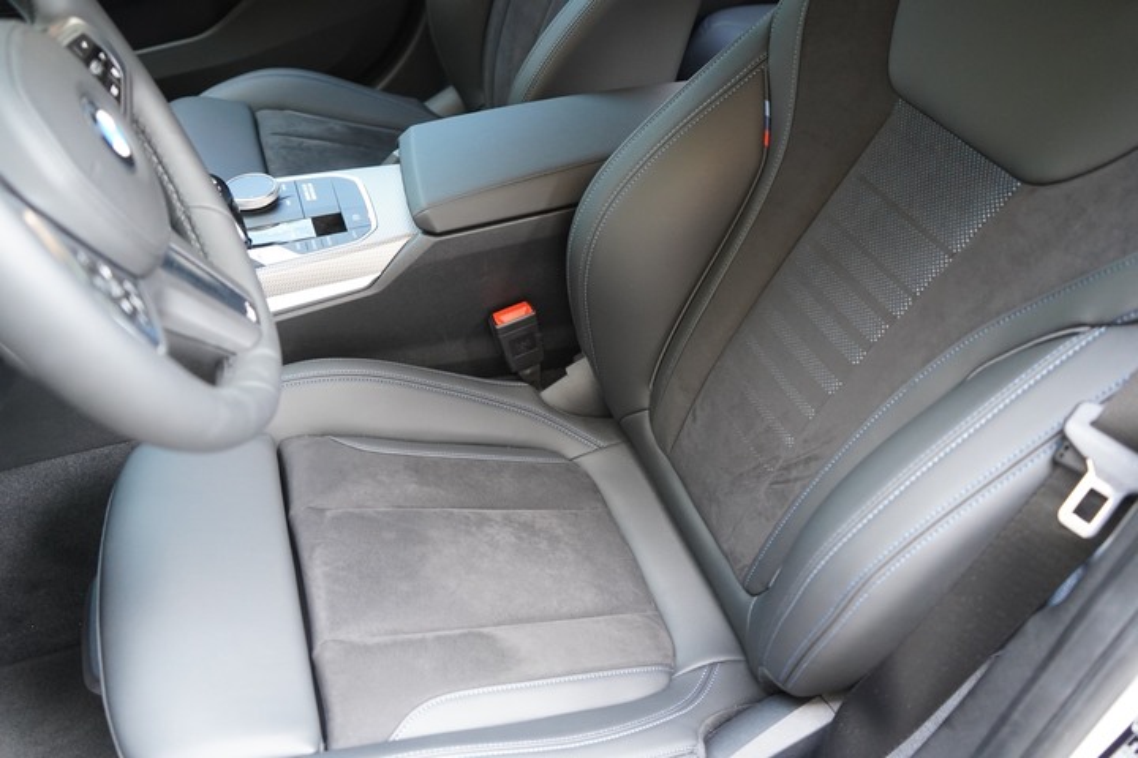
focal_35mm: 29
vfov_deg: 45.0
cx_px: 569
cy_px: 379
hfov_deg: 63.7
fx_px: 917
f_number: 3.5
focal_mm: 29
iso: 3200
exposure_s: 1/160
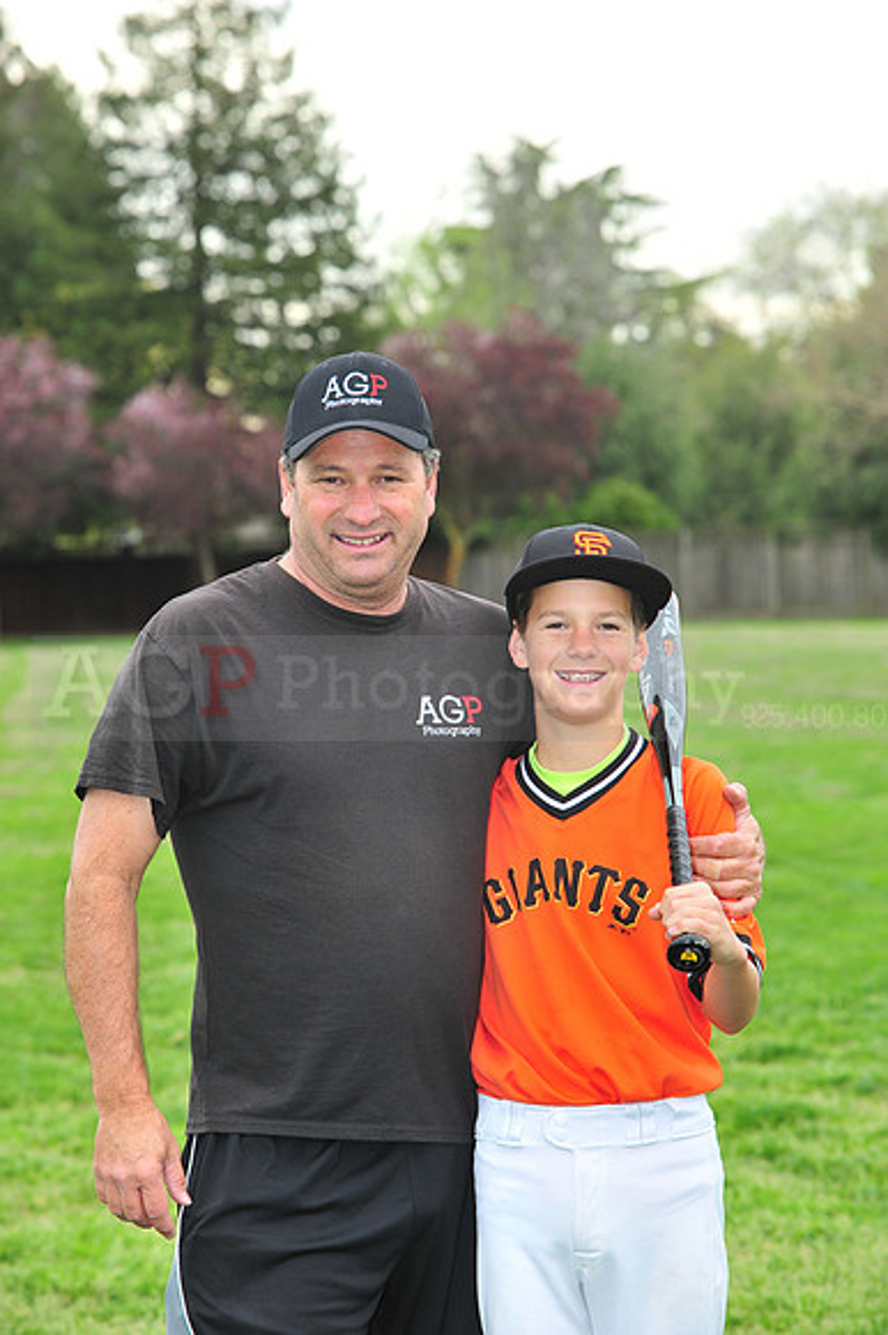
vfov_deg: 17.1
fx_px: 4445
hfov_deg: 11.4
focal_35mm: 120
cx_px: 444
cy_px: 668
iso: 400
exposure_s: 1/200
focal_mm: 120
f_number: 8
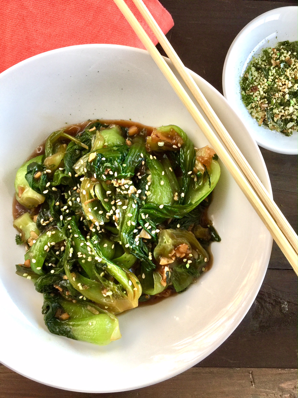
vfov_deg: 61.7
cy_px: 199
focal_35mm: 29
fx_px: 333
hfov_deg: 48.2
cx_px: 149
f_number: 2.2
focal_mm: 4.15
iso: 50
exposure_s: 1/30
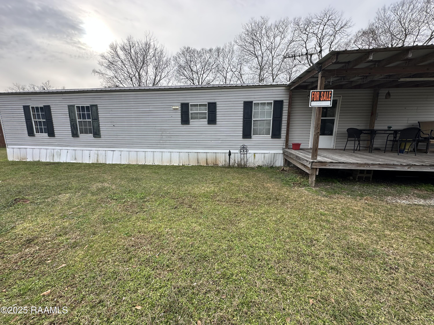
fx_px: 176
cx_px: 217
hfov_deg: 102.1
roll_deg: -0.1
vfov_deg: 85.7
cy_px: 162
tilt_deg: -9.7
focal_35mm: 14
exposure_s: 1/523
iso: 40
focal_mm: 2.22
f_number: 2.2
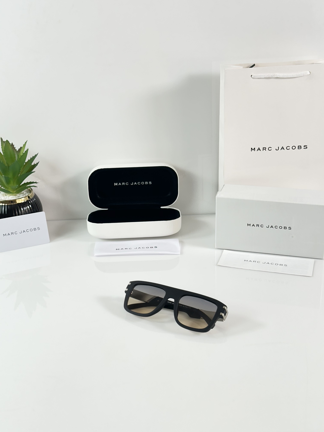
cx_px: 162
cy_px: 216
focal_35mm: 48
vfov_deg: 39.7
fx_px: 599
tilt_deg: -23.8
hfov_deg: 30.3
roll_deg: +1.9
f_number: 1.78
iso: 50
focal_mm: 6.86
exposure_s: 1/100
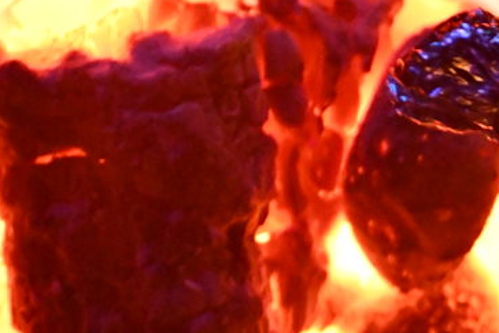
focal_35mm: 348
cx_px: 731
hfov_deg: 5.9
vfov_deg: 4.0
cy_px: 184
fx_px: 4825
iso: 12800
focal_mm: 66
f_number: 5
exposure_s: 1/25
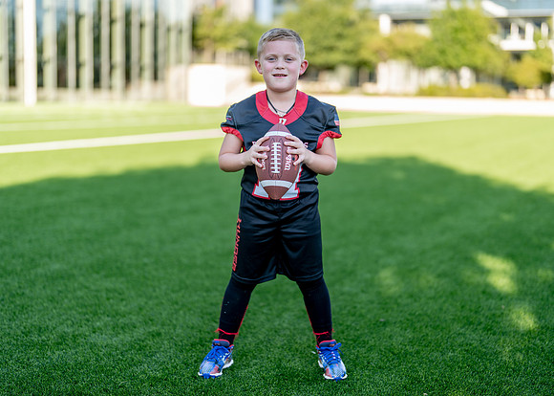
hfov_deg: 36.1
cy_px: 192
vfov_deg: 26.2
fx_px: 850
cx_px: 285
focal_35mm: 54
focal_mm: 50
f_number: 1.2
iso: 100
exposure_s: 1/1000
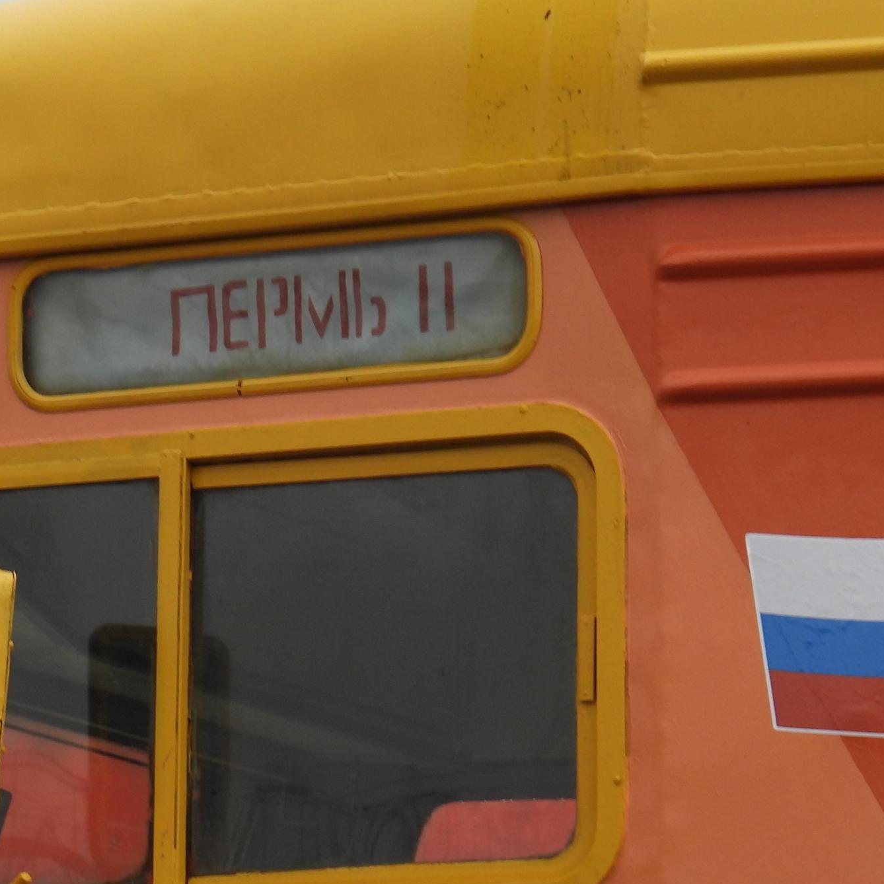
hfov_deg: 6.0
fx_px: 8408
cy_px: 396
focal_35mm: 291
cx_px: 252
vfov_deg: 6.0
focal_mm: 24.1
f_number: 4
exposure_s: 1/125
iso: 100
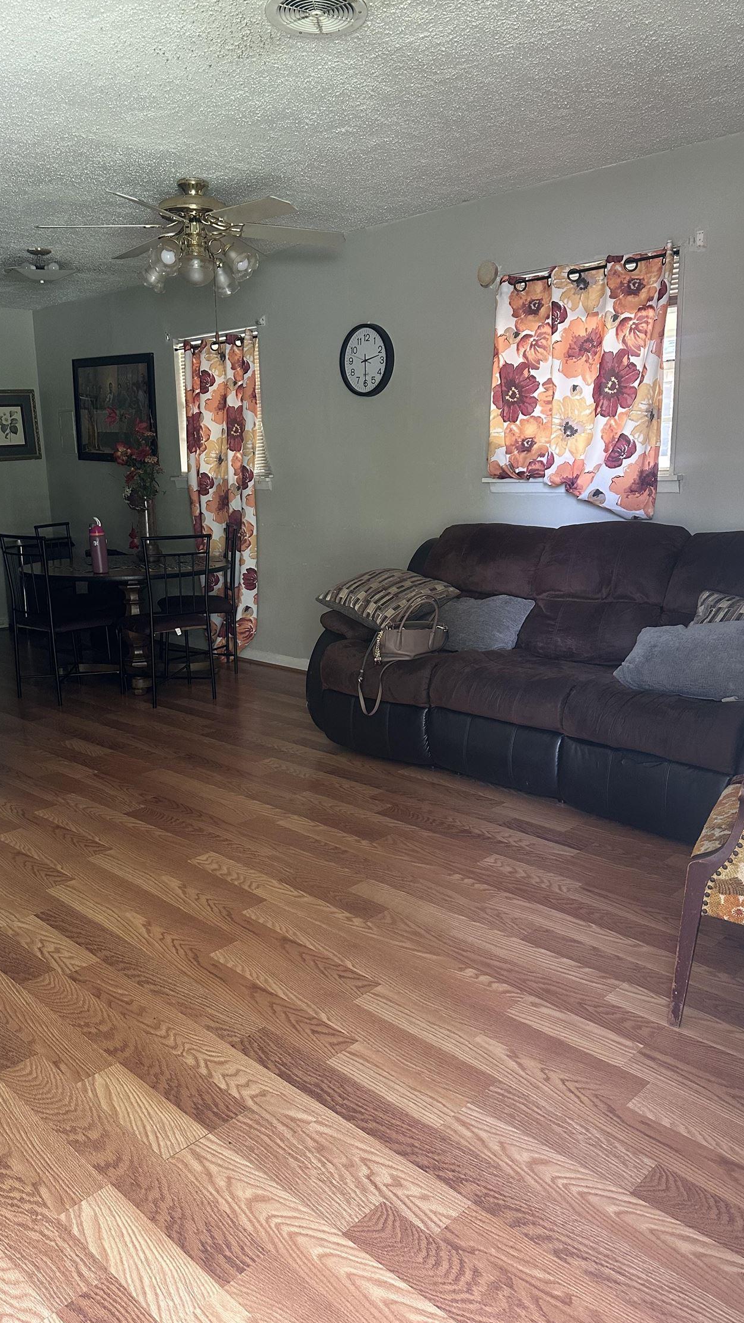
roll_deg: -0.4
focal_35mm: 27
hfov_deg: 42.9
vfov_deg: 69.9
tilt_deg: -10.9
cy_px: 670
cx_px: 347
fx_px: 947
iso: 320
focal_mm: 6.86
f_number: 1.78
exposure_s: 1/60
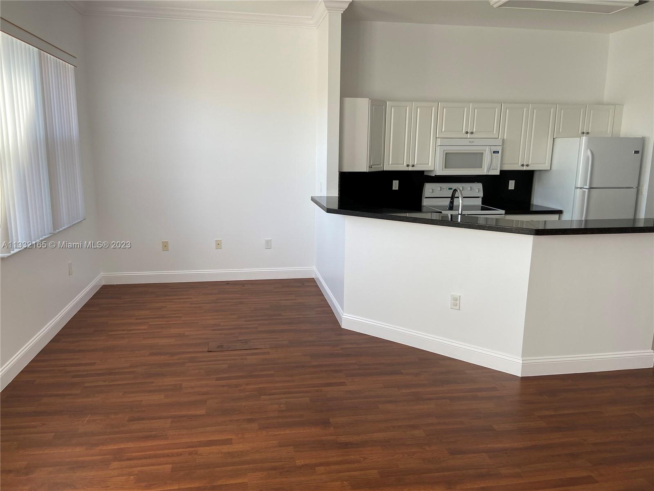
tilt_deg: -10.5
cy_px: 246
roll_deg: -1.1
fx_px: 491
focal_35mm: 26
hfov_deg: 67.3
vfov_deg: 53.1
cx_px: 327
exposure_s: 1/122
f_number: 1.8
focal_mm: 4.25
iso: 32
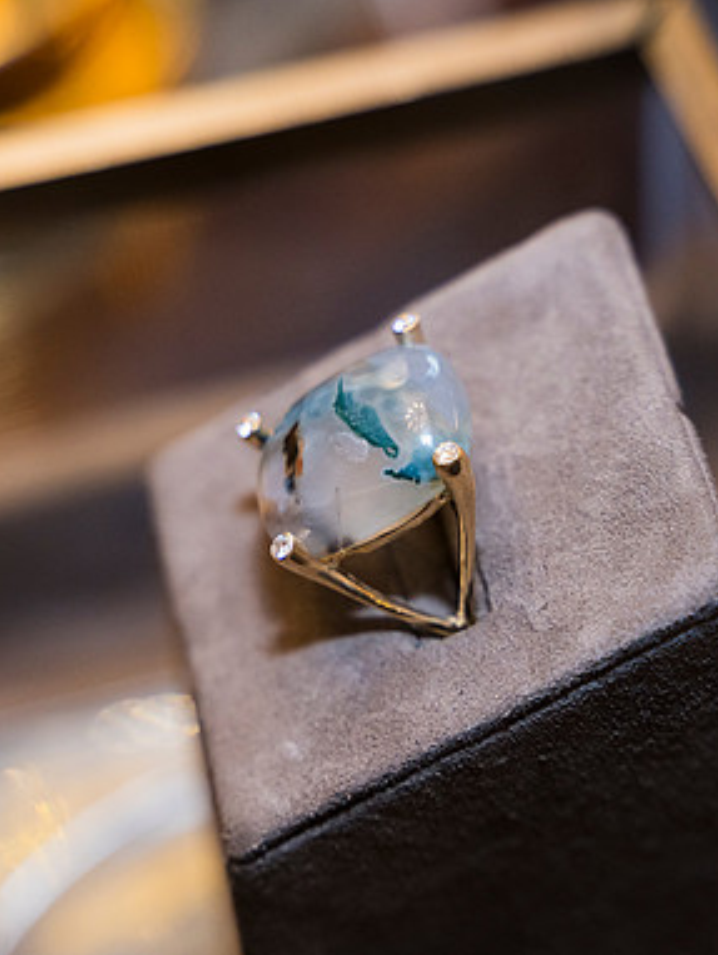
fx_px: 2901
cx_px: 340
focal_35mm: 105
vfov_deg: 18.7
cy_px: 476
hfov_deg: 14.1
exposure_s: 1/100
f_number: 4
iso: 1250
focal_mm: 72
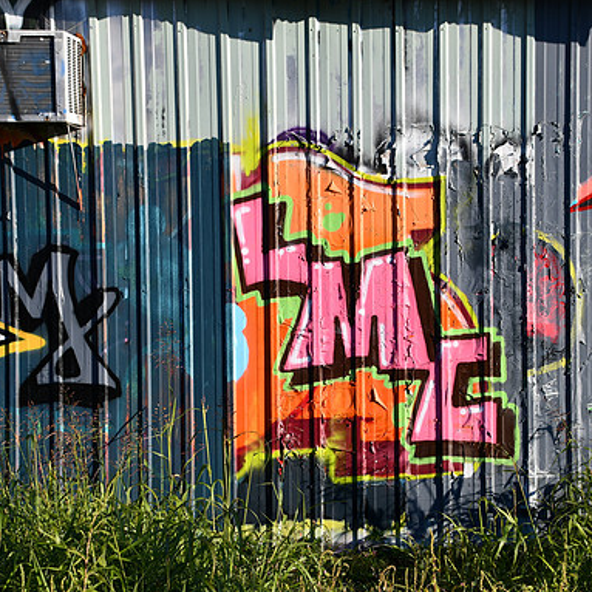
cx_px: 363
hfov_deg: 20.4
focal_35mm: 85
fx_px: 1645
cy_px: 296
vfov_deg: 20.4
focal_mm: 44
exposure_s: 1/250
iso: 100
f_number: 8
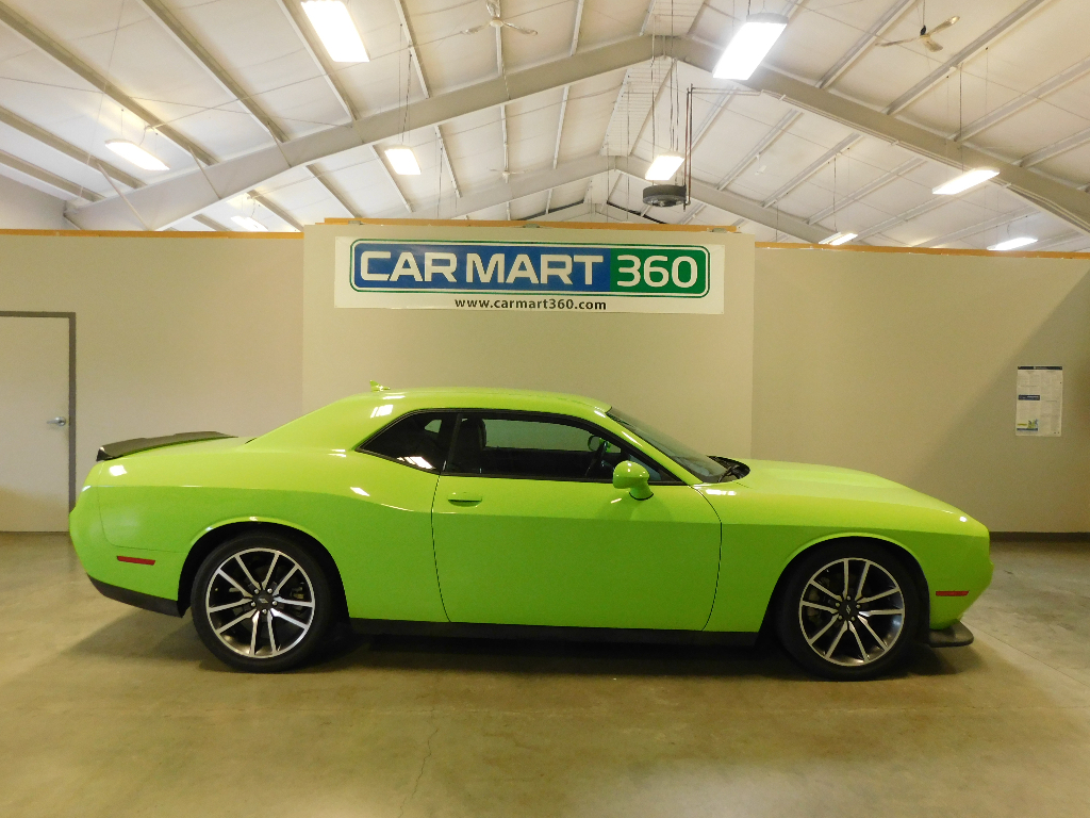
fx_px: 724
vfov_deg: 58.9
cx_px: 545
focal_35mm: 23
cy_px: 409
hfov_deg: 73.9
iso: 360
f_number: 3
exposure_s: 1/30
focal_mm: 4
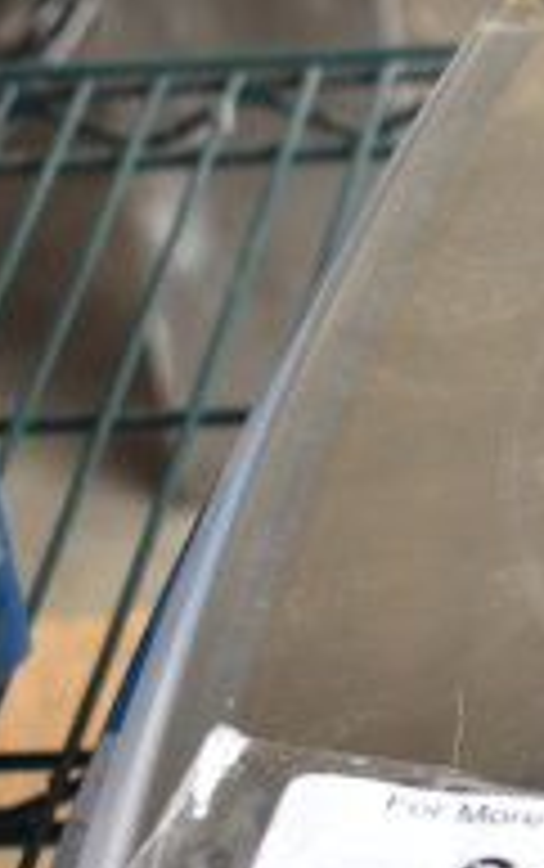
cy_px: 515
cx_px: 1209
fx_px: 3541
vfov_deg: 14.0
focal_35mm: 150
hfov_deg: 8.2
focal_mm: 31
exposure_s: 1/50
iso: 250
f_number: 4.2
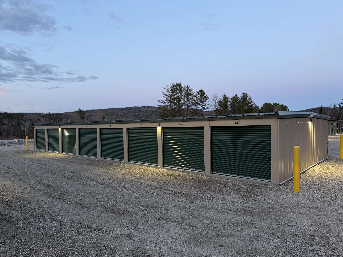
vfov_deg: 56.8
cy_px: 128
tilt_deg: -1.5
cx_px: 172
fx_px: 238
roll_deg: +0.8
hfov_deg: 71.6
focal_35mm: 24
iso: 200
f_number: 1.78
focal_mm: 6.76
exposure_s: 1/68
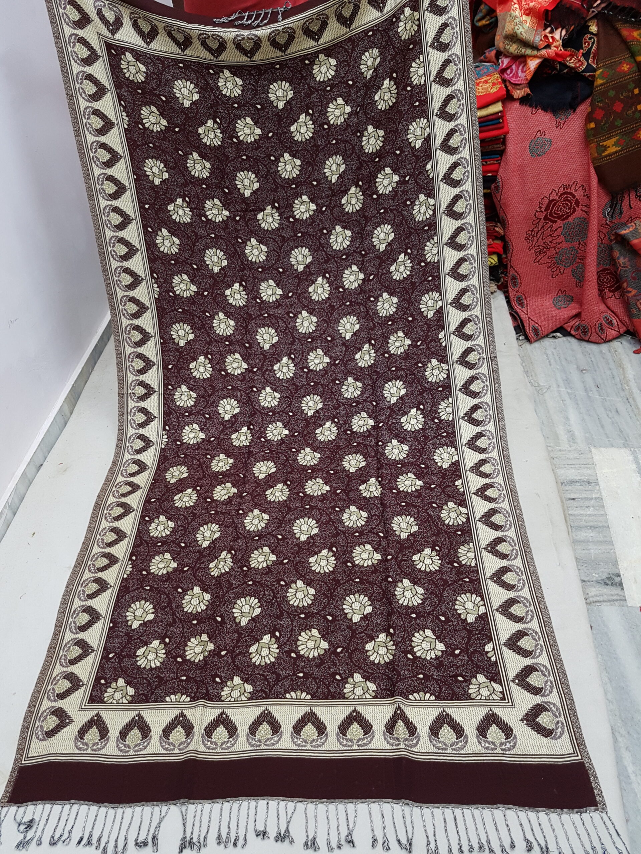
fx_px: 642
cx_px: 320
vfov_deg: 67.3
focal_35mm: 26
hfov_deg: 53.1
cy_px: 427
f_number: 1.7
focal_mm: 4.2
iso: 160
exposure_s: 1/25
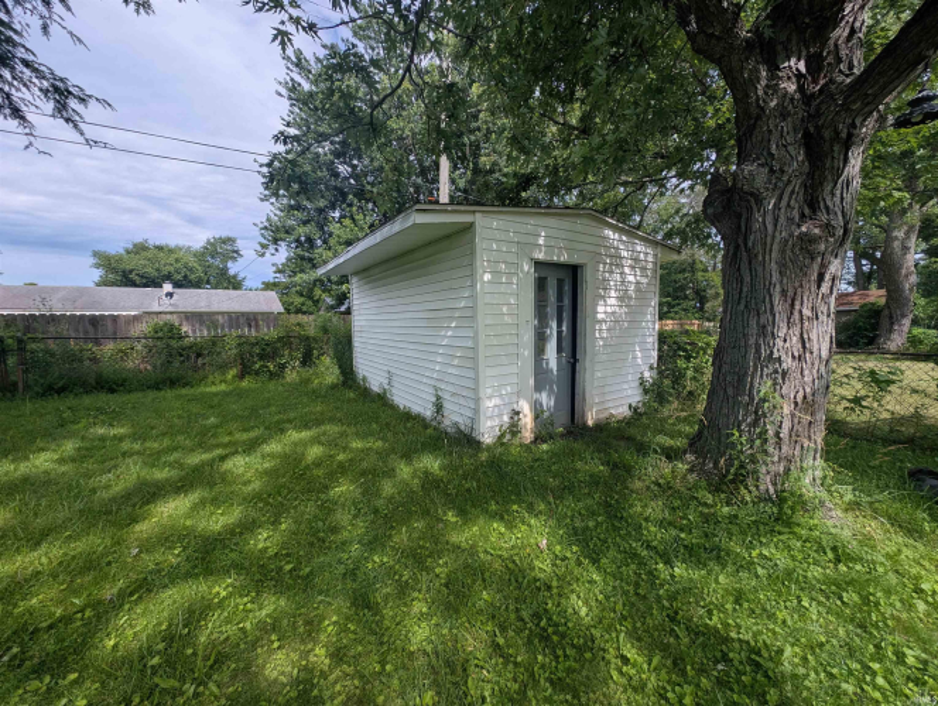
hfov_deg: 110.5
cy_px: 353
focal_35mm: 12
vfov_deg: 94.6
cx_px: 469
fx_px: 326
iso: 41
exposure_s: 1/1905
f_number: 1.95
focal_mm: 2.23
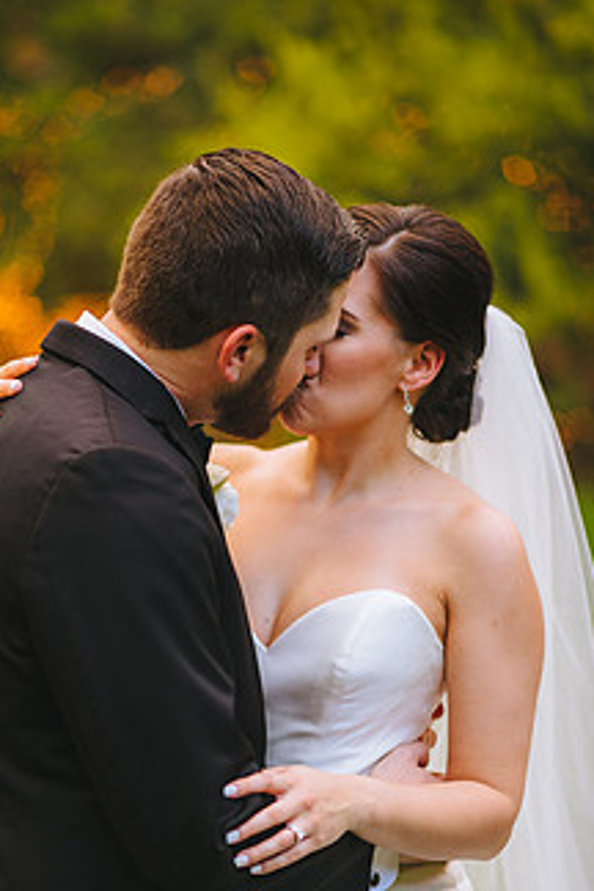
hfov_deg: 11.6
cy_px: 608
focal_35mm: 118
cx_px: 217
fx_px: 2920
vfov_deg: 17.3
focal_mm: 85
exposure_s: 1/250
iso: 500
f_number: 1.8
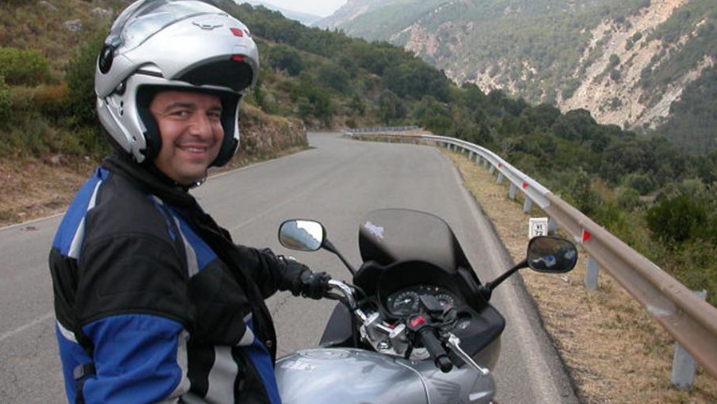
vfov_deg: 26.0
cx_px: 343
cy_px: 198
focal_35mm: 46
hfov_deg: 44.6
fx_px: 875
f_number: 4.5
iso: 100
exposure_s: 1/351
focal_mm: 5.6
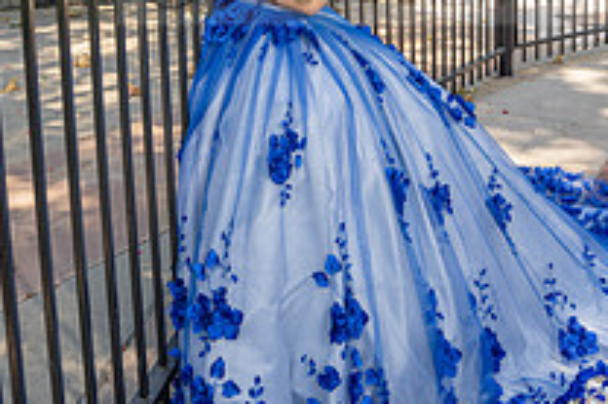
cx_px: 365
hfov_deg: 38.1
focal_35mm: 52
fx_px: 877
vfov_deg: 24.2
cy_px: -44
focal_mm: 24
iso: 125
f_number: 4.5
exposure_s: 1/200
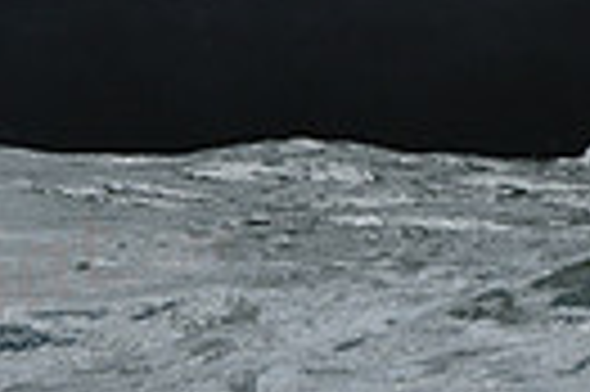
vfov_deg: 2.0
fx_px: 11261
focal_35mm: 688
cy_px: -453
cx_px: 473
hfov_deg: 3.0
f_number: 9
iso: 320
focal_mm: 155
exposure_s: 1/1000
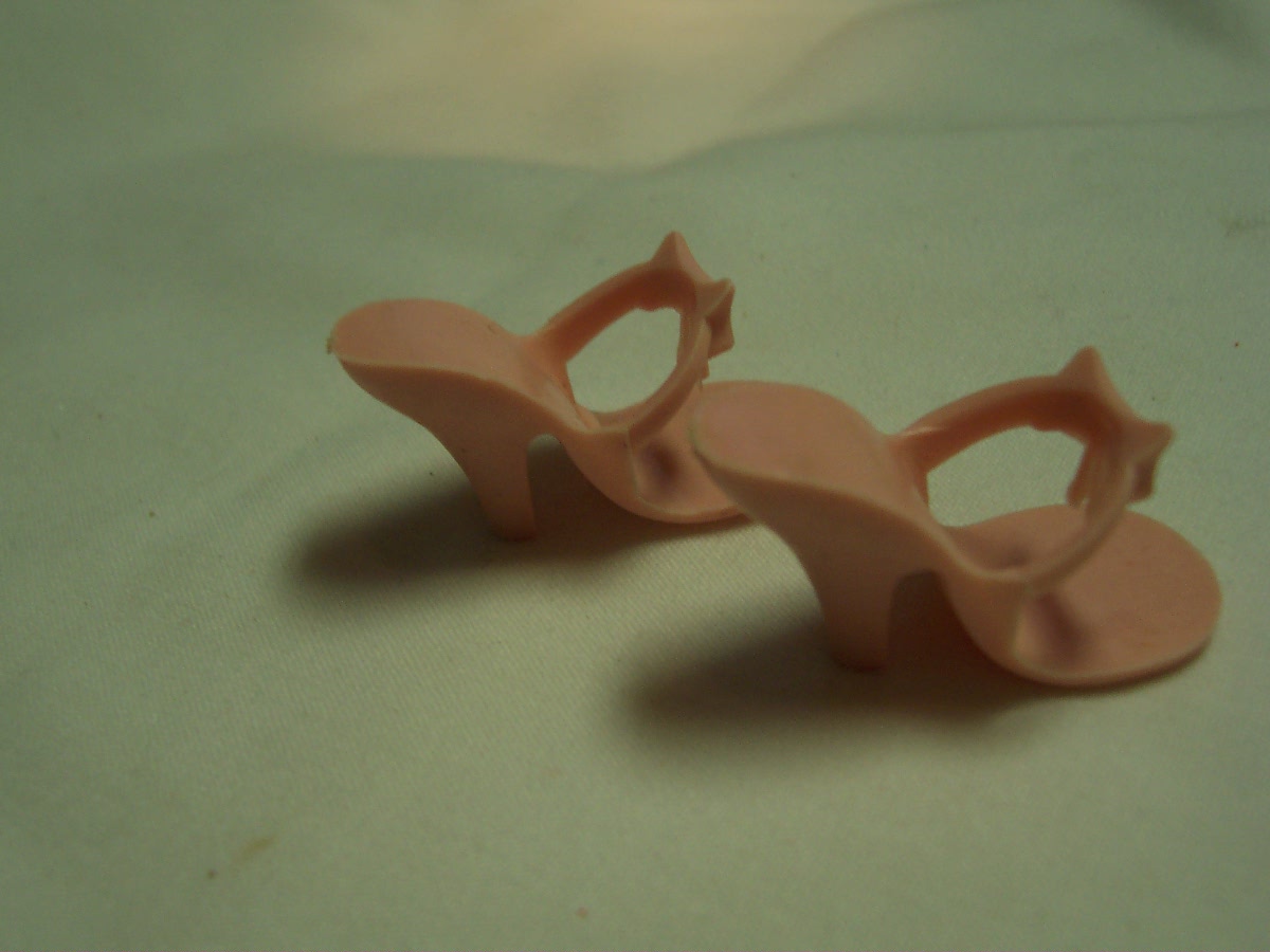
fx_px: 1357
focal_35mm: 37
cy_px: 476
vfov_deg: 38.7
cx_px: 635
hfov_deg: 50.1
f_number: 2.8
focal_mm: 5.6
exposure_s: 1/125
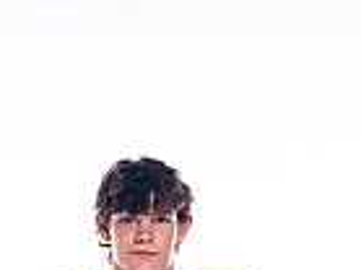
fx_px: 3178
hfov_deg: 6.5
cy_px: 579
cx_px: 93
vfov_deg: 4.8
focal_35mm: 305
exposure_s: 1/250
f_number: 6.3
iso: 400
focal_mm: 98
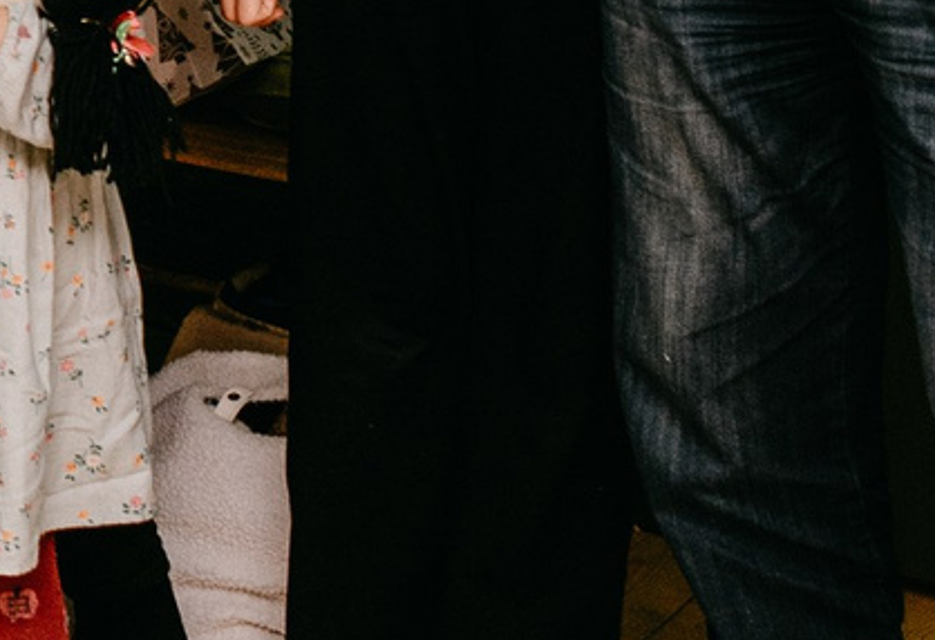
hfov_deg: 11.6
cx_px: -1075
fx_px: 4006
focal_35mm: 153
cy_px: -538
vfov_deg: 8.7
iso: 100
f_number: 3.5
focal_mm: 24
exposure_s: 1/160
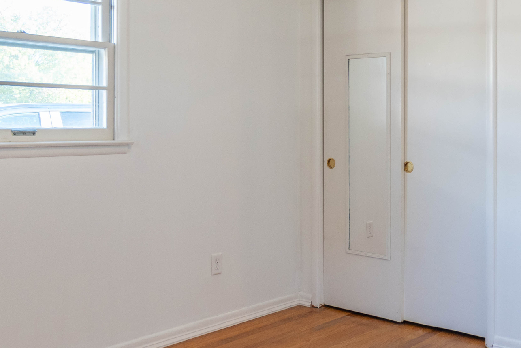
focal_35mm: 43
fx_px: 623
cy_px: 171
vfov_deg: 31.2
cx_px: 365
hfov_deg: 44.5
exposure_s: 1/60
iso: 250
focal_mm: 18
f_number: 5
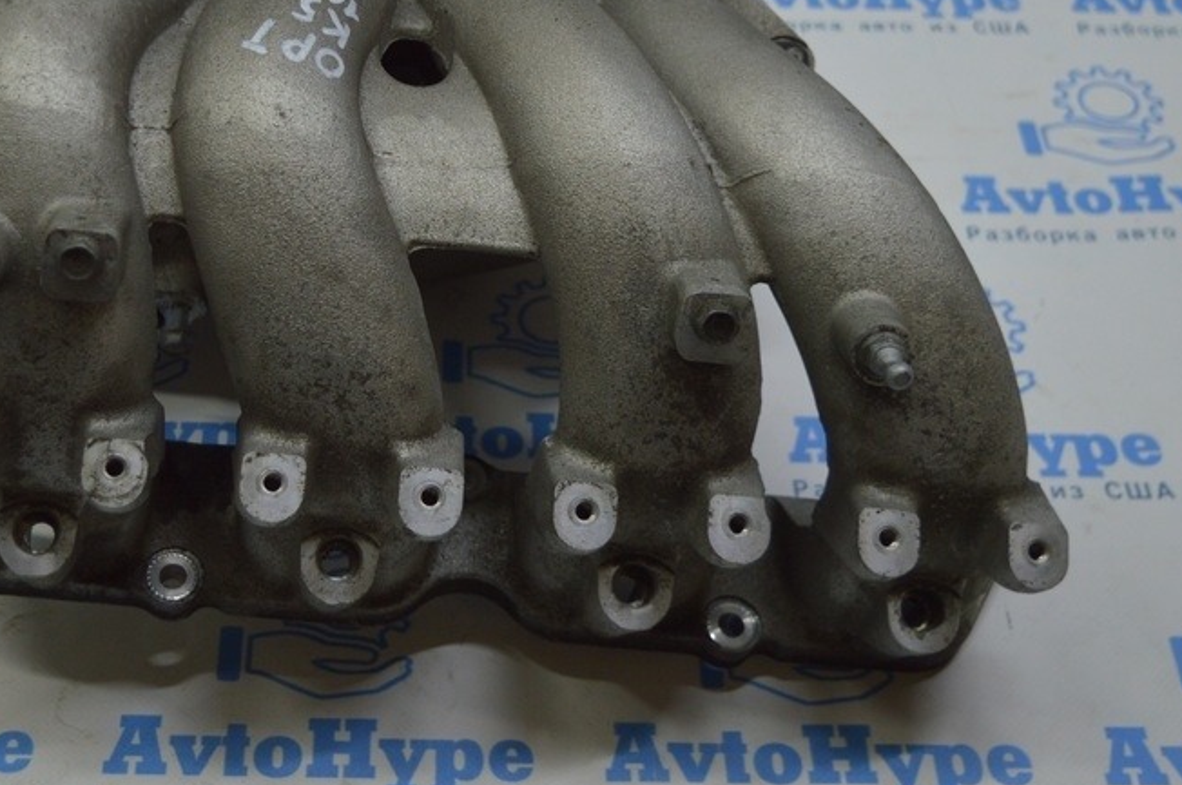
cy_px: 197
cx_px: 397
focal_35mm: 66
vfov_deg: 20.4
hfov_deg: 30.3
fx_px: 2164
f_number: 4.2
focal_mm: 28
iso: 400
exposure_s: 1/160
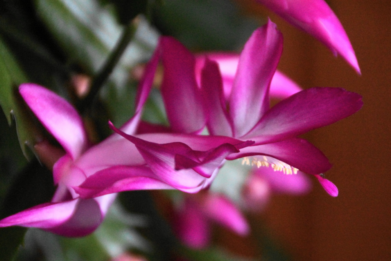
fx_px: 4071
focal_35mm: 375
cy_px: 130
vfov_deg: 3.7
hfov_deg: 5.5
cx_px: 196
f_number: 6.3
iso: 1600
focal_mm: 250
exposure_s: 1/25
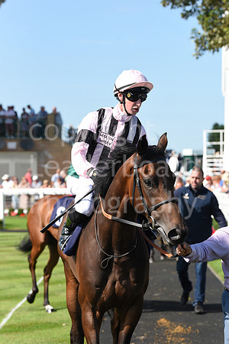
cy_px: 172
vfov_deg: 17.1
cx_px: 114
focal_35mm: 120
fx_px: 1145
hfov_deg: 11.4
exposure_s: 1/1600
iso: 400
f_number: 5.6
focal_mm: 120
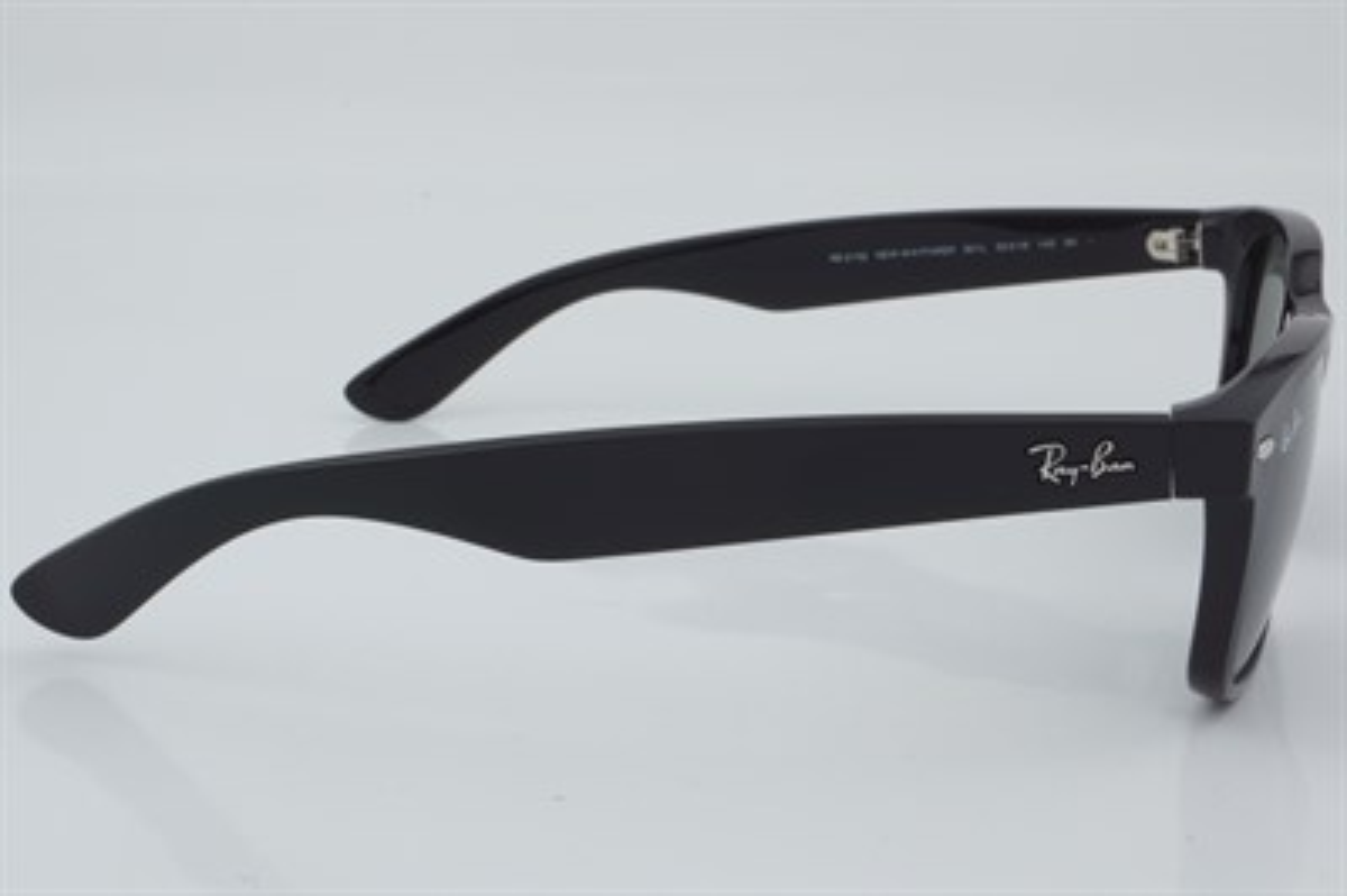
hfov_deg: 27.0
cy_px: 448
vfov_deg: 18.2
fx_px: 2804
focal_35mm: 75
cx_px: 674
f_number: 29
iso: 100
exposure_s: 1/4
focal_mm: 50
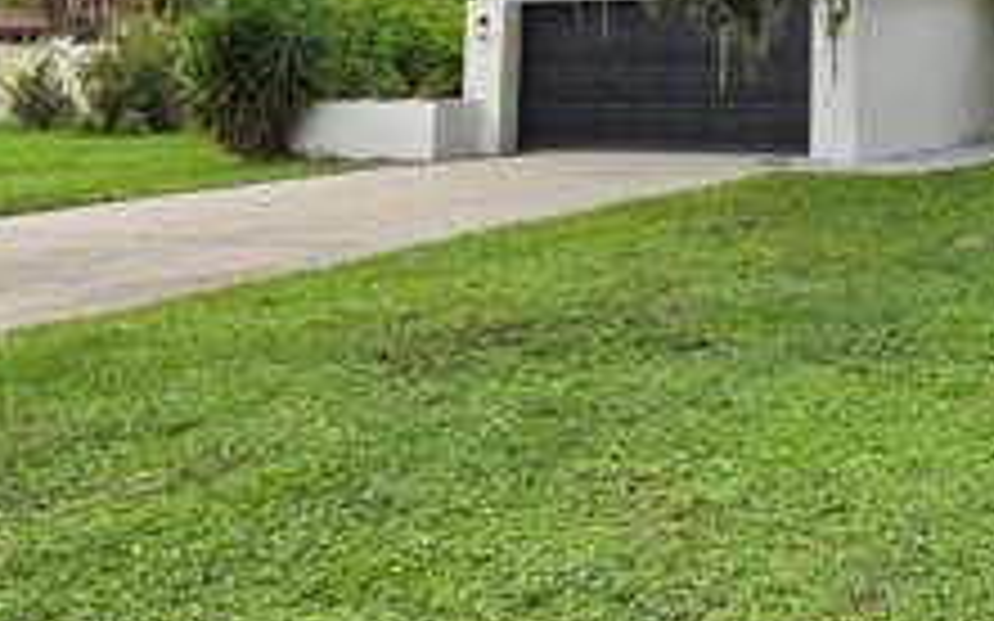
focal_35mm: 53
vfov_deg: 22.8
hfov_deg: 34.3
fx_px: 1435
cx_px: 1025
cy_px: -90
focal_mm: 5.4
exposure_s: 1/1176
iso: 25
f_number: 1.8
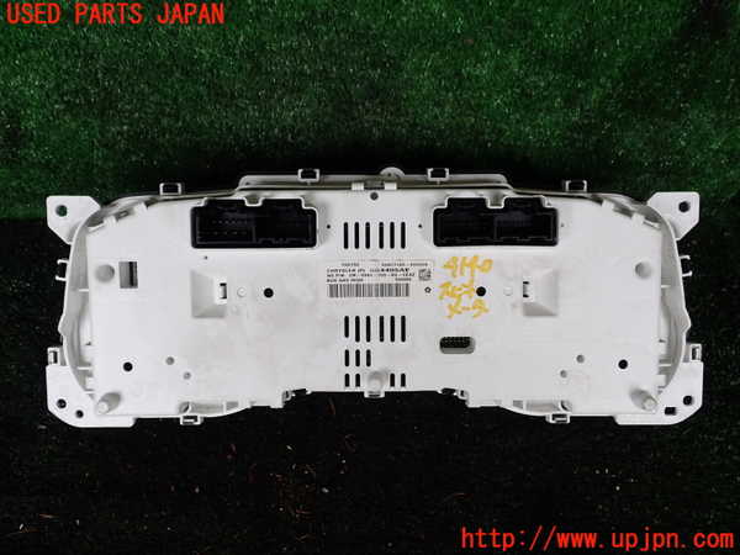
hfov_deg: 60.0
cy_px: 278
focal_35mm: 30
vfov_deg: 46.8
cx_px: 370
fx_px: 641
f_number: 3.2
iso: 100
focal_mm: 5.4
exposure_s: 1/80
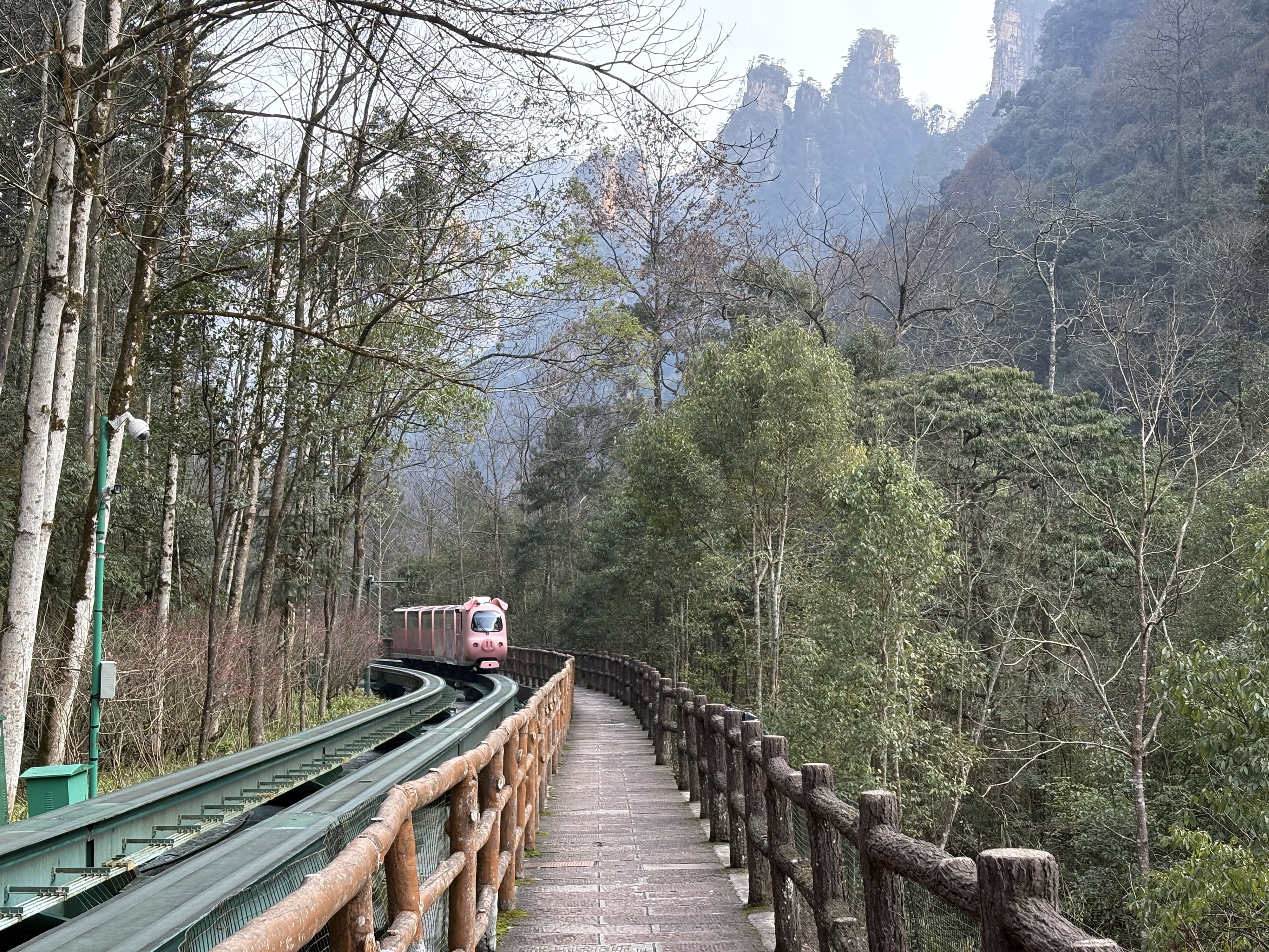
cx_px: 634
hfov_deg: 36.8
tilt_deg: +1.2
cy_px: 476
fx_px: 1906
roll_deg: +0.6
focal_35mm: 52
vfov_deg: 28.0
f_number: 1.6
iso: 50
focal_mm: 5.96
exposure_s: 1/300
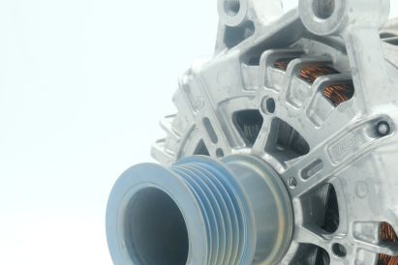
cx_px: 302
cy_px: 156
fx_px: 818
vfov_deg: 18.4
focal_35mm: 74
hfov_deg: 27.0
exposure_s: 1/20
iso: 200
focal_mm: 25.6
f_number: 11
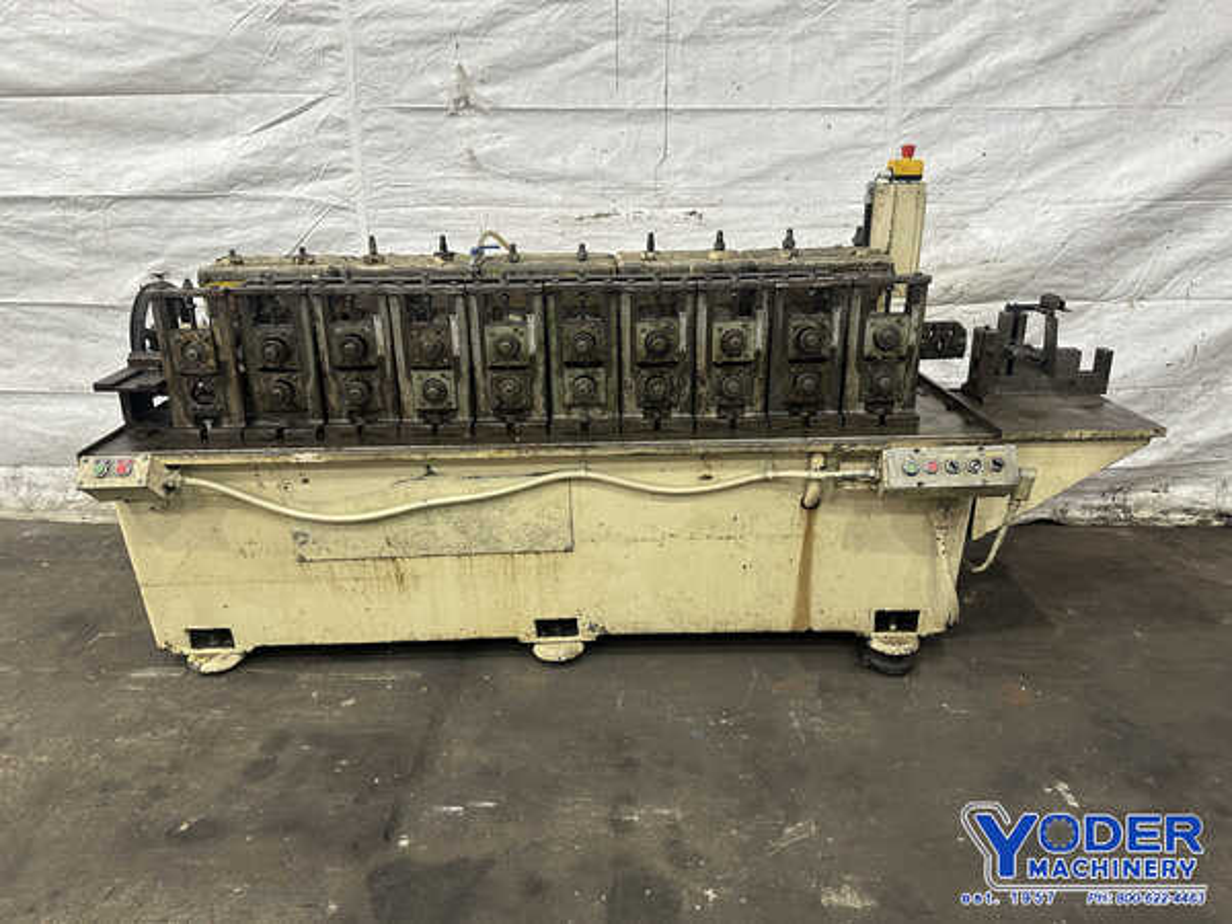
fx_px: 854
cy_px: 462
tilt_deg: -19.4
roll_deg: +0.5
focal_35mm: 24
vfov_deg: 56.8
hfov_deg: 71.6
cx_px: 616
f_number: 1.78
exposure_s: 1/60
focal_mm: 6.86
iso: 160
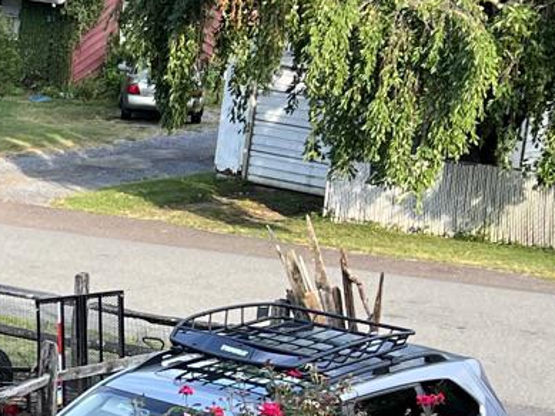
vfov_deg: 10.8
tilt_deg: -16.7
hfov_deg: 13.4
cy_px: 375
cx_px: -314
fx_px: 2197
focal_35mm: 137
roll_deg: -2.5
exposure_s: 1/666
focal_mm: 5.7
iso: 50
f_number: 1.5
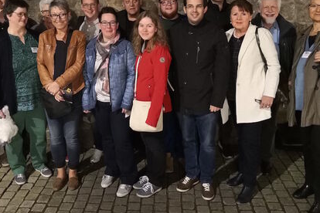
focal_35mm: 38
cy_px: 67
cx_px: 139
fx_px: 338
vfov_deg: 34.7
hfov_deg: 50.6
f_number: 1.6
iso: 800
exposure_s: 1/8.33
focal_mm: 3.95
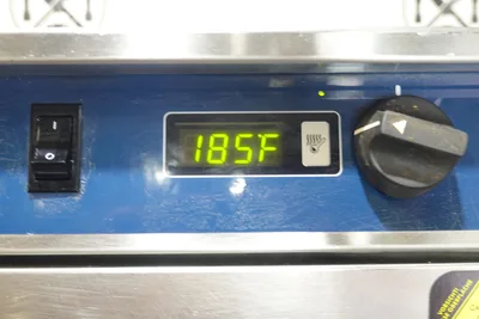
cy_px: 160
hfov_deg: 50.7
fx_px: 506
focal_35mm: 38
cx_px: 240
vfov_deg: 35.1
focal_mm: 14.12
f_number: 3.5
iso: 400
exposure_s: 1/8
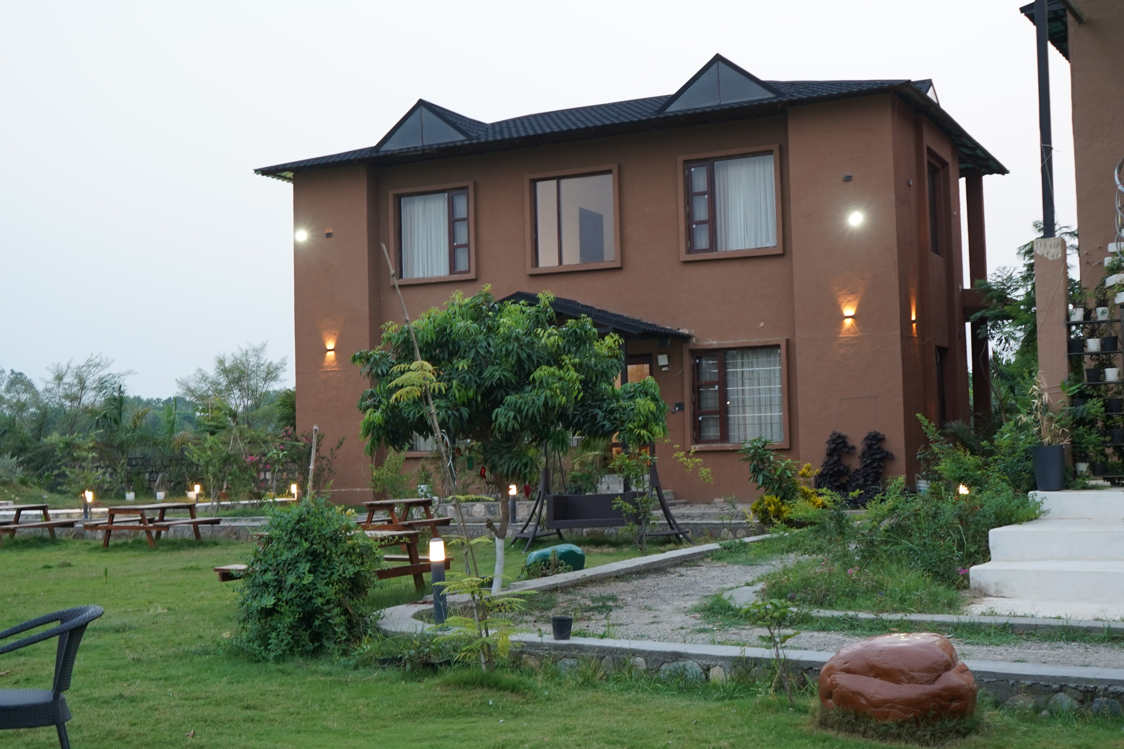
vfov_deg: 31.2
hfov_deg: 45.4
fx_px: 1342
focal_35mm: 43
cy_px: 374
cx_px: 562
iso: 640
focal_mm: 29
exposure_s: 1/40
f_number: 4.5
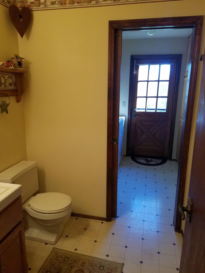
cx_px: 102
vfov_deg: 67.3
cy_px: 136
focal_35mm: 26
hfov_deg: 53.1
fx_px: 205
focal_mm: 4.2
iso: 200
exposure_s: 1/60
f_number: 1.7
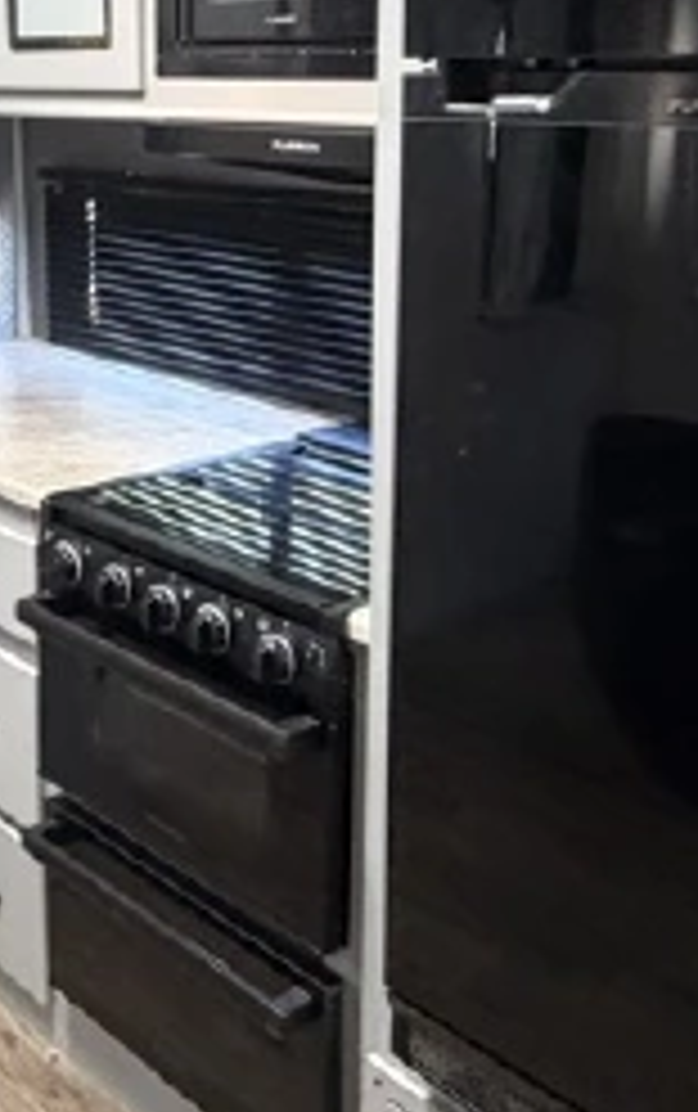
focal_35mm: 48
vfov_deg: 41.1
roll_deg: -0.5
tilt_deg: -10.2
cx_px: 122
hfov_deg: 26.4
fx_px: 1457
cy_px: 338
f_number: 2.2
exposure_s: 1/60
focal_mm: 2.22
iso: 400
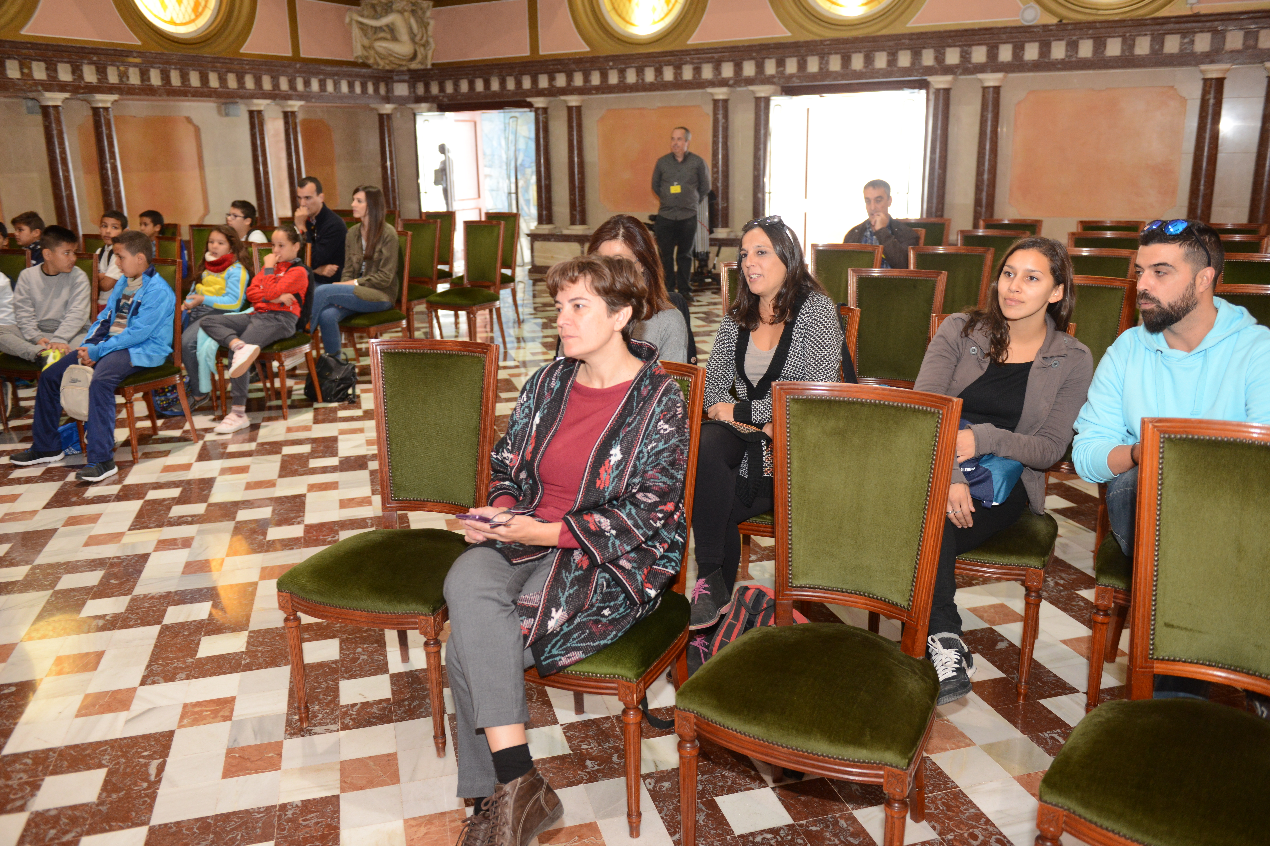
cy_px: 423
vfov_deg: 45.0
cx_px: 635
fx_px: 1023
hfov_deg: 63.7
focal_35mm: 29
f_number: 3.2
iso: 1600
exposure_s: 1/50
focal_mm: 29
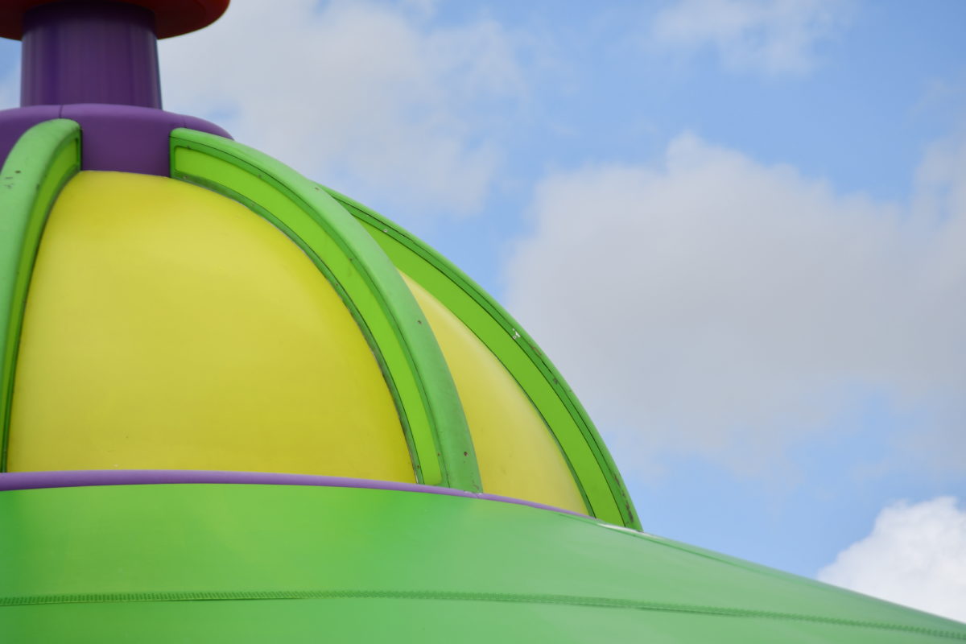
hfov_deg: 7.2
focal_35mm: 285
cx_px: 483
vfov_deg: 4.8
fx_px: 7647
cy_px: 322
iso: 110
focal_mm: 190
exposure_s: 1/500
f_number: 8
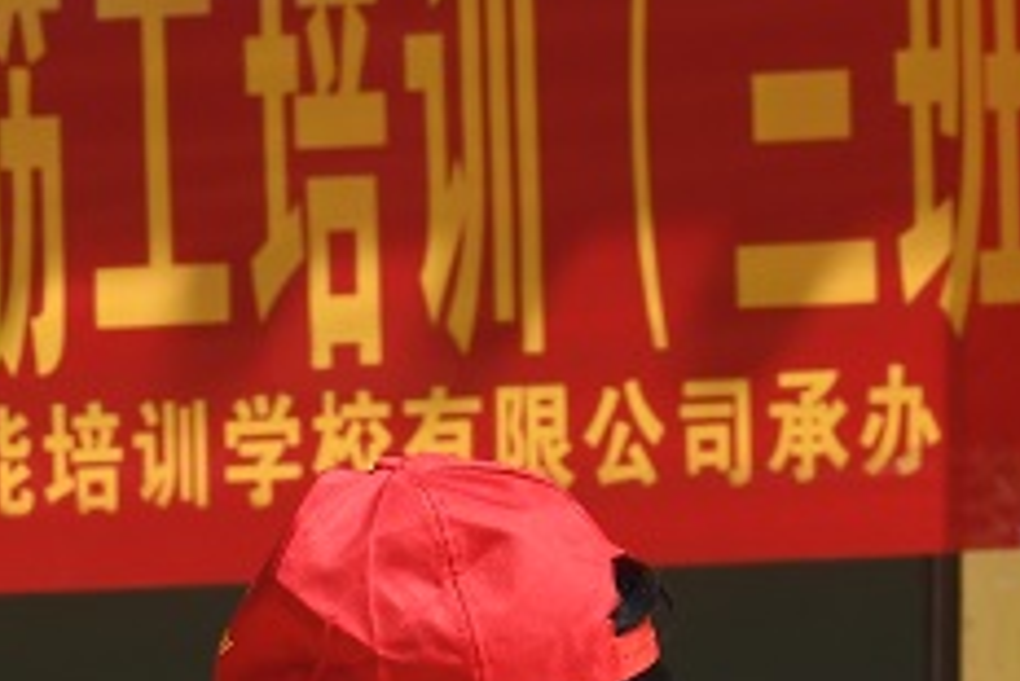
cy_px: 1353
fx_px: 20440
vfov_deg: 1.9
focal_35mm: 721
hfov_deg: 2.8
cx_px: -1119
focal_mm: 135
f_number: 13
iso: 200
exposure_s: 1/250
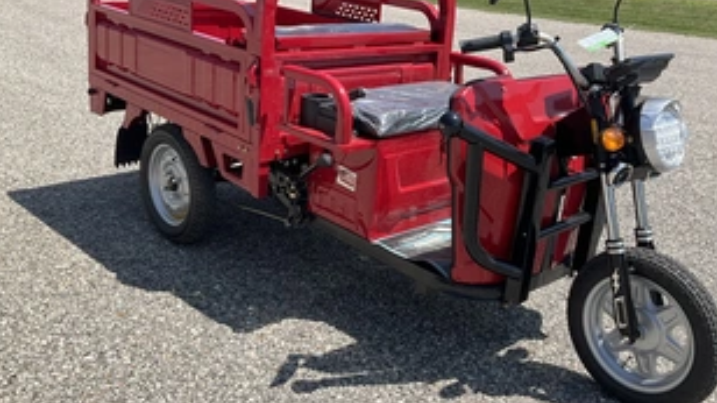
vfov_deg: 28.8
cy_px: 144
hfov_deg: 49.2
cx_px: 414
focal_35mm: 41
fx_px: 779
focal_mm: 3
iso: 25
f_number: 1.8
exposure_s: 1/1534
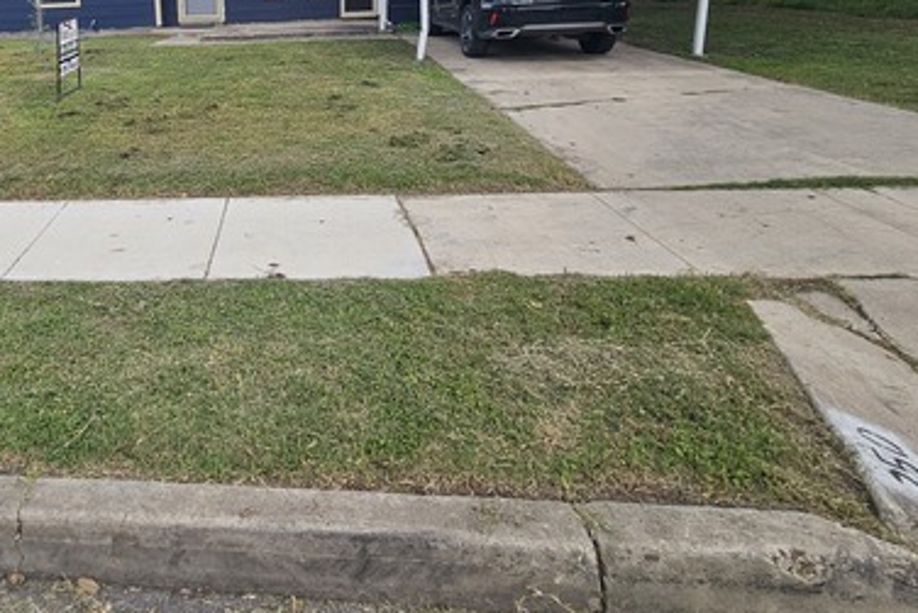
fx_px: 587
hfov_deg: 69.6
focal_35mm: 23
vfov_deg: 51.6
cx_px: 200
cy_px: 120
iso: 50
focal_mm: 2.2
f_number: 2.2
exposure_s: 1/1410
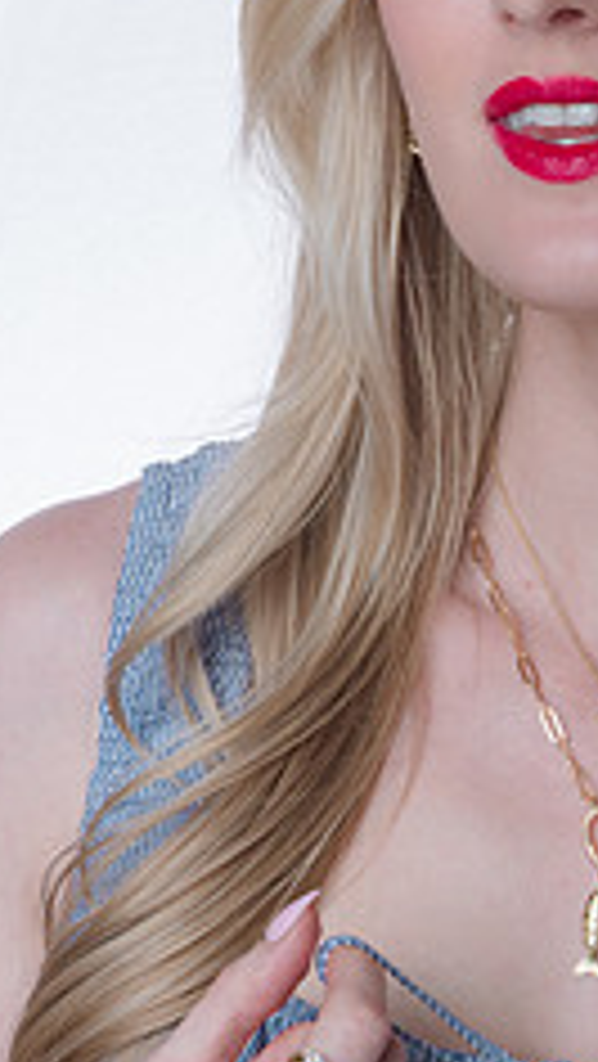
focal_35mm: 210
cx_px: 607
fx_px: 5911
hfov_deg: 5.8
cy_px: 513
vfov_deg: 10.3
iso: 400
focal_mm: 105
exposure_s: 1/250
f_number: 36
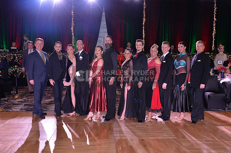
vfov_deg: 29.2
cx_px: 116
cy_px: 76
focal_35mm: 46
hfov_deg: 42.8
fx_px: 295
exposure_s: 1/250
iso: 2500
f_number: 5.6
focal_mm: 46
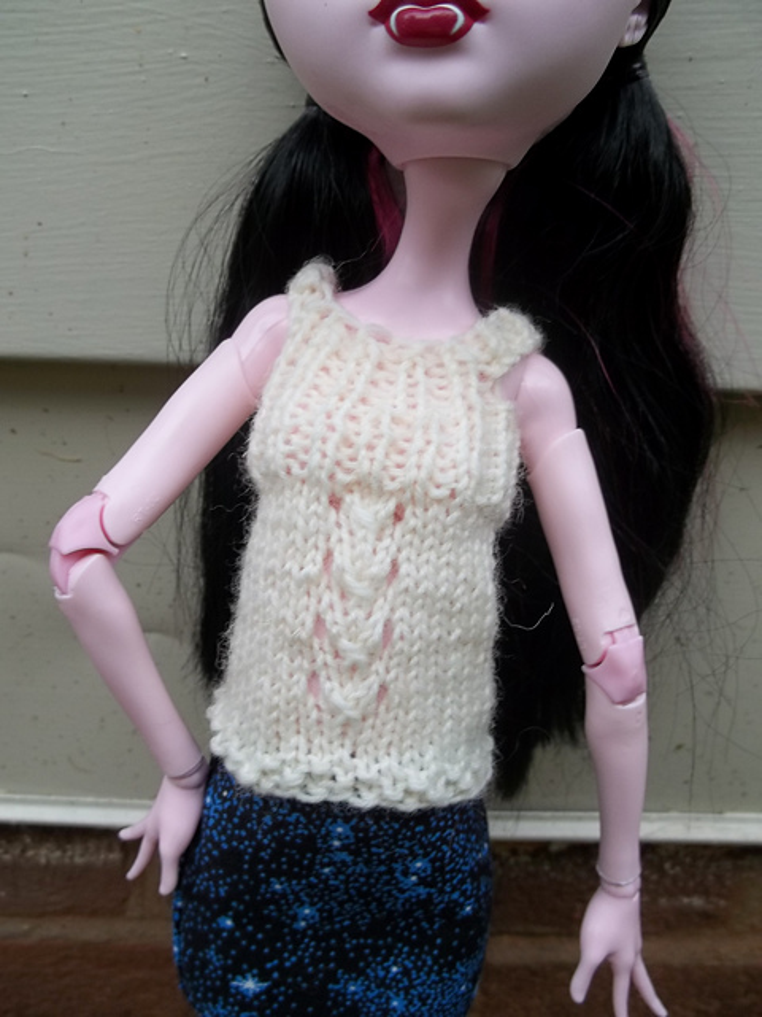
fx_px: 969
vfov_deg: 55.4
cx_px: 381
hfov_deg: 42.9
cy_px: 508
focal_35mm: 33
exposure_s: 1/60
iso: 64
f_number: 3.3
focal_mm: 5.9
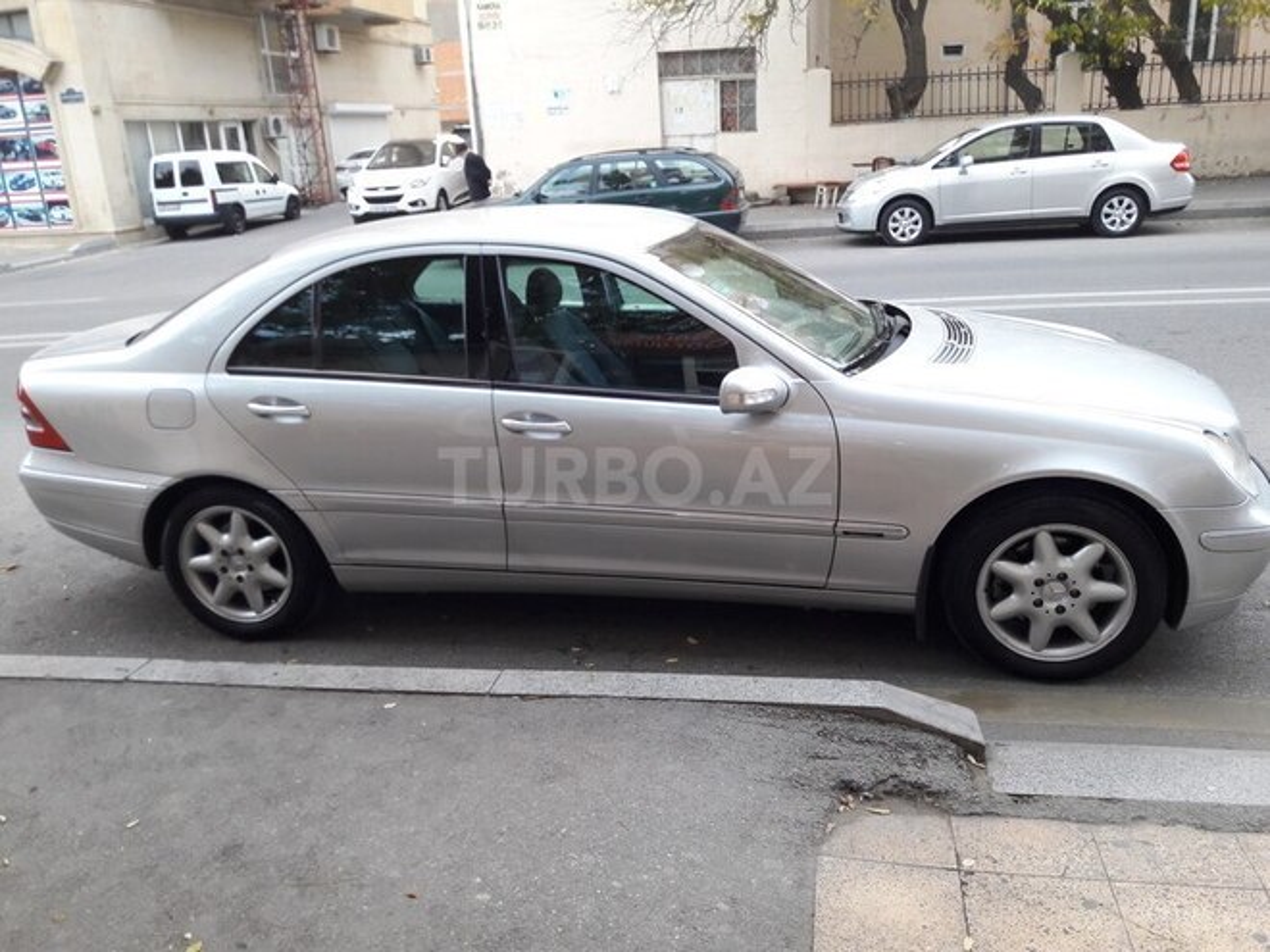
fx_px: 1027
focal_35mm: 28
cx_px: 635
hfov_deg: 63.4
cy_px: 476
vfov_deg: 49.7
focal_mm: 3.7
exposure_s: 1/50
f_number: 1.9
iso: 64
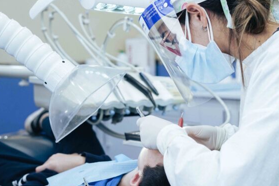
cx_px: 155
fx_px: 535
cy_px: 78
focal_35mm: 69
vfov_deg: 19.7
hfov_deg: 29.2
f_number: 3.5
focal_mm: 50
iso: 320
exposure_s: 1/100
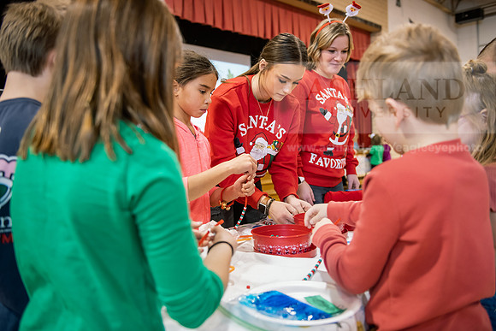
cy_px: 166
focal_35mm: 31
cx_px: 248
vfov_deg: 42.3
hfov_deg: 60.3
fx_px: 427
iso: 1250
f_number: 3.2
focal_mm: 31
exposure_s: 1/160
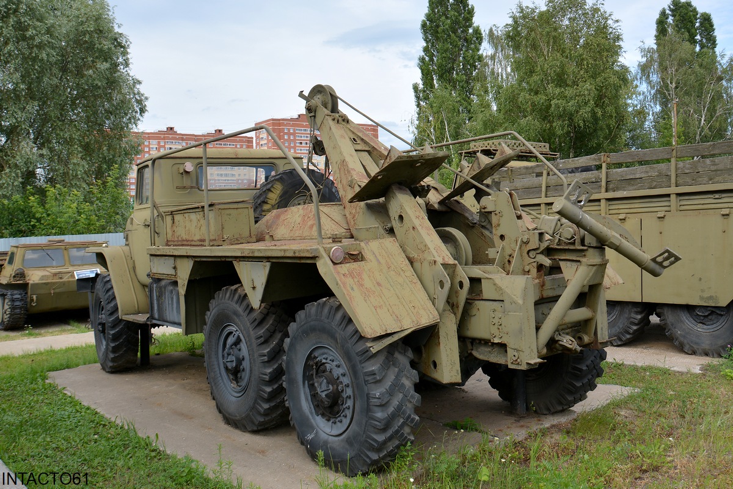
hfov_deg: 67.4
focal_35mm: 27
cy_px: 244
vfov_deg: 47.9
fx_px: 550
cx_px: 366
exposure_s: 1/250
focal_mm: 18
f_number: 8
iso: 180
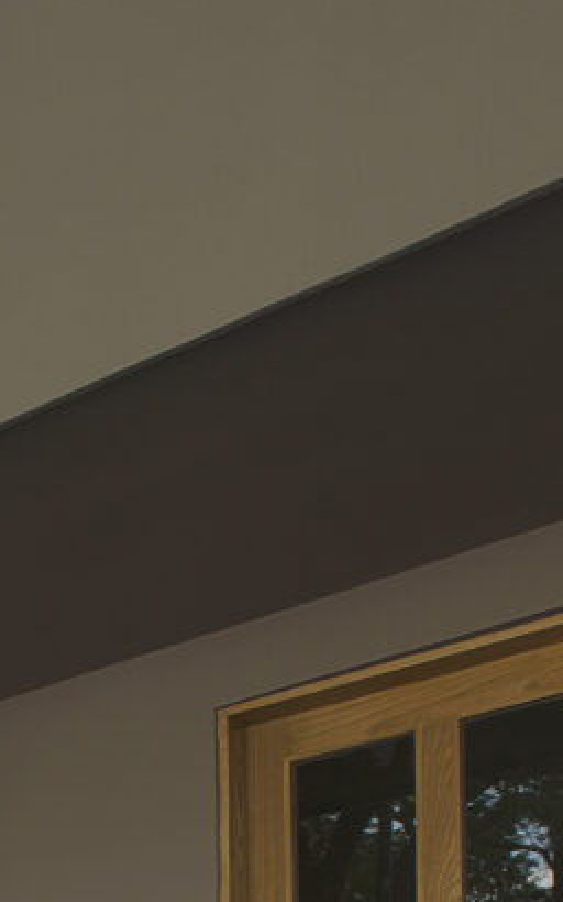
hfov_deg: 17.5
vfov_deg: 30.2
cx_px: -333
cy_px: 801
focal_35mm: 65
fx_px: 1597
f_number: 7.1
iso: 50
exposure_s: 1/40
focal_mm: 17
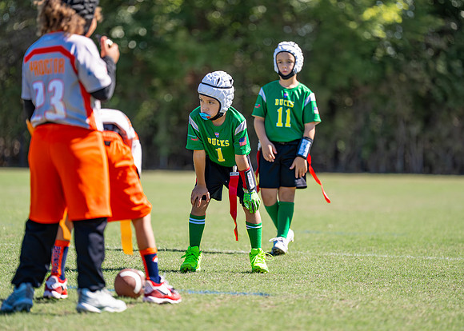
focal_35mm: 189
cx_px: 233
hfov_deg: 10.7
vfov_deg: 7.6
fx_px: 2485
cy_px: 172
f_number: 2.8
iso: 200
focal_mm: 168
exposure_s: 1/2000
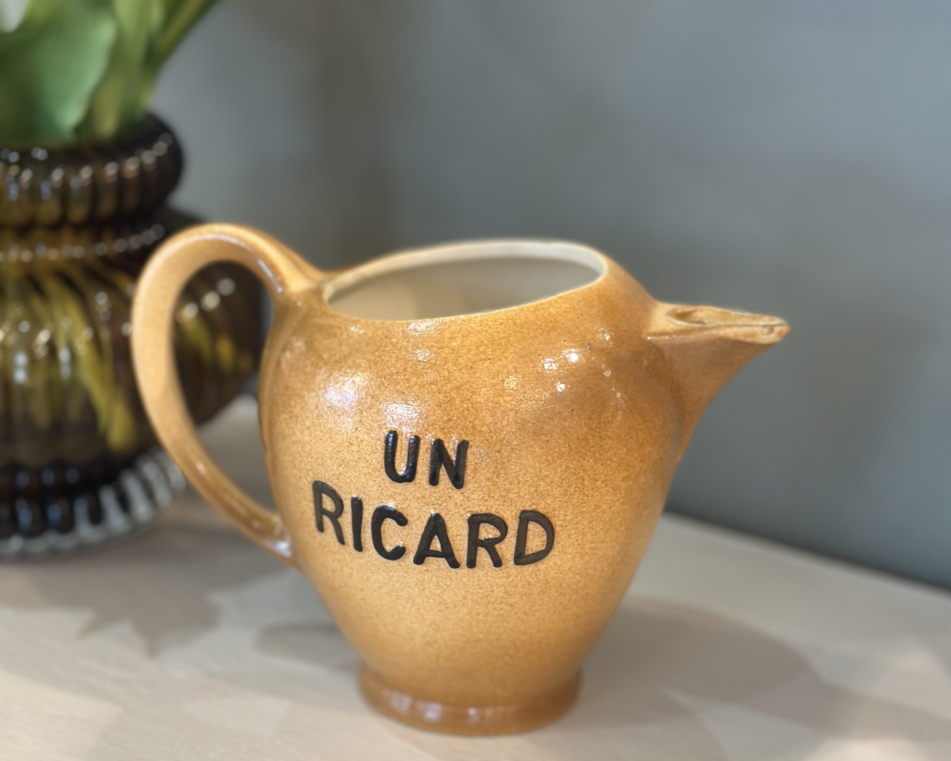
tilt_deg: -21.0
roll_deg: -3.3
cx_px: 479
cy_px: 435
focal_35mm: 63
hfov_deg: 30.0
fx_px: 1773
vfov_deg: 24.2
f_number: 1.78
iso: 64
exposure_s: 1/50
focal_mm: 6.86
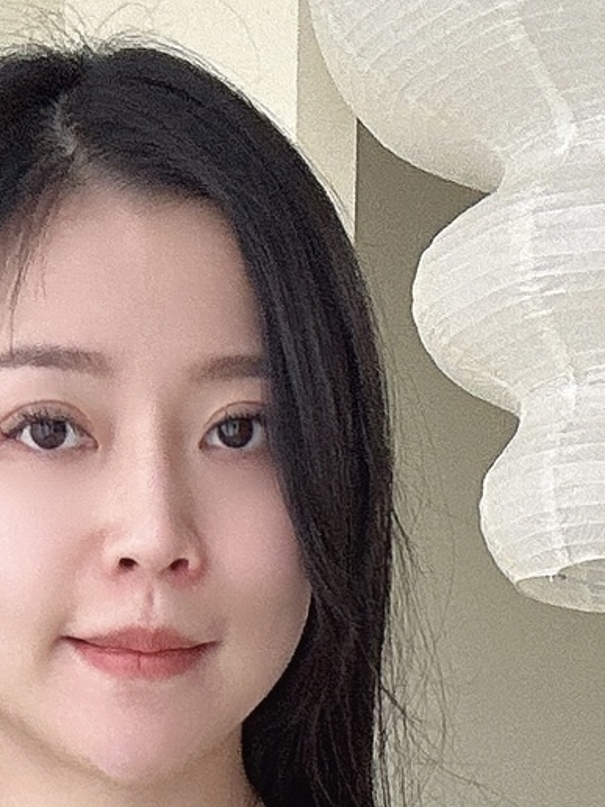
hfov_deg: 13.8
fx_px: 2493
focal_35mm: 107
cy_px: 1659
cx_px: 175
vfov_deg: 14.8
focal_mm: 2.69
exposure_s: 1/60
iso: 80
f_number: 1.9
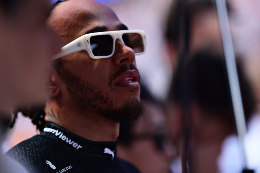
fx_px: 1444
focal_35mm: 200
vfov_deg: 6.9
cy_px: 86
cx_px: 130
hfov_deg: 10.3
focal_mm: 200
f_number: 2
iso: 100
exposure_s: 1/320
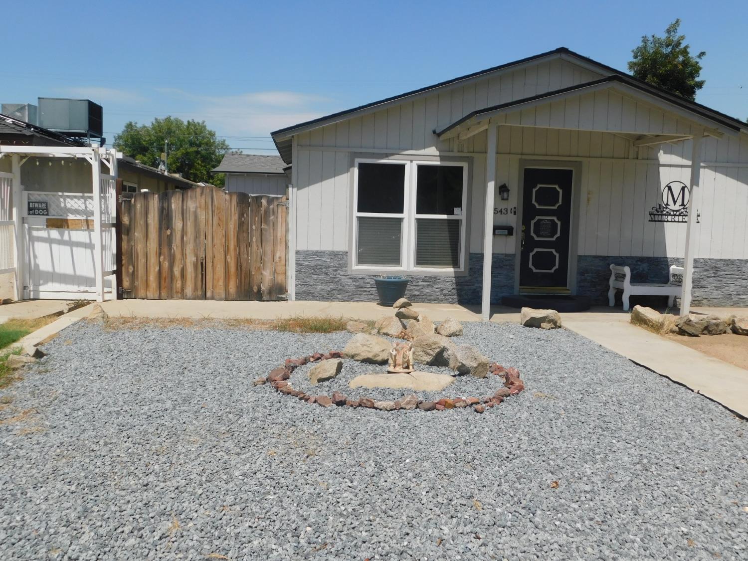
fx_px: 648
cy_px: 280
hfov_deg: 60.0
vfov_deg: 46.8
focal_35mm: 30
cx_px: 374
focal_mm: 5.3
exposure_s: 1/640
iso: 125
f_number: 6.4
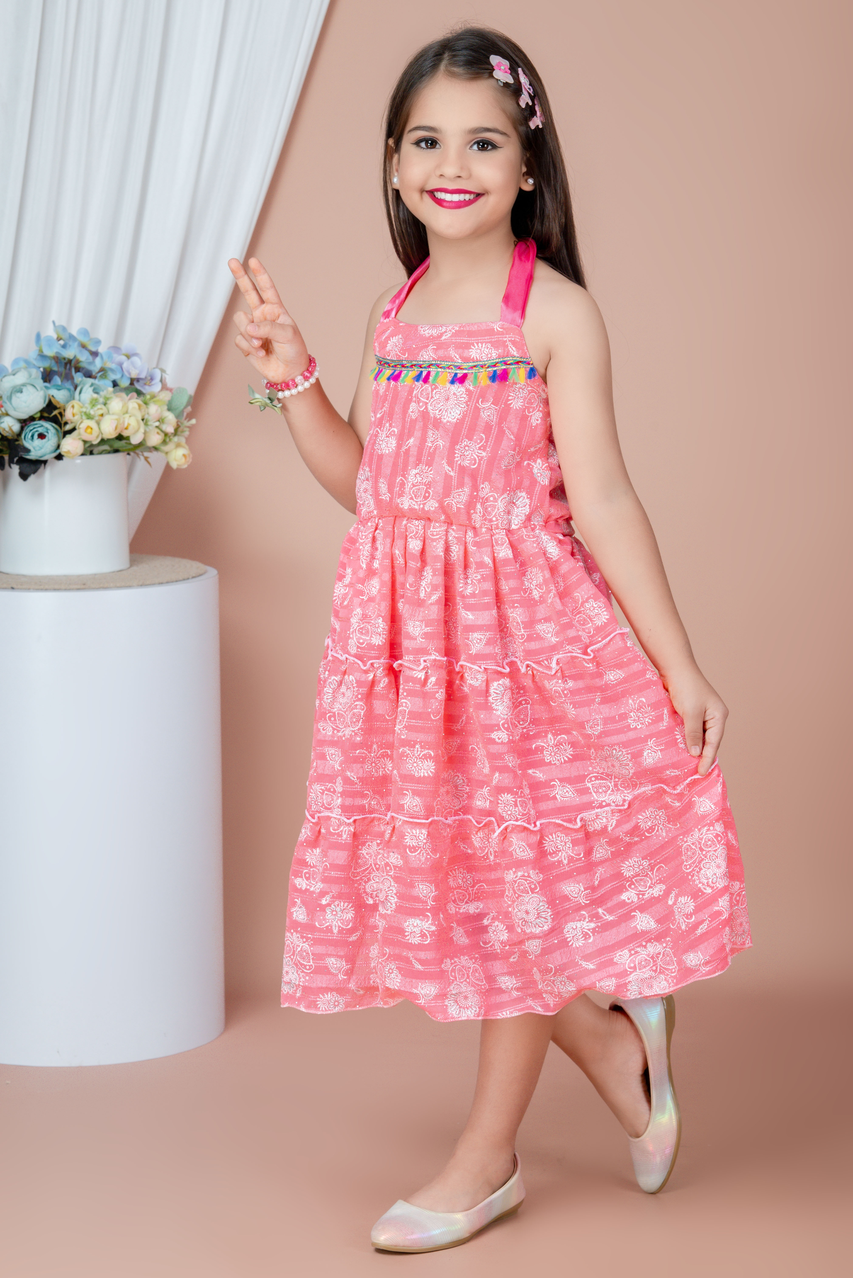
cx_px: 426
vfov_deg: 23.9
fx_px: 3018
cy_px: 639
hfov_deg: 16.1
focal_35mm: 85
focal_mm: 85
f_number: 11
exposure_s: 1/160
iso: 400
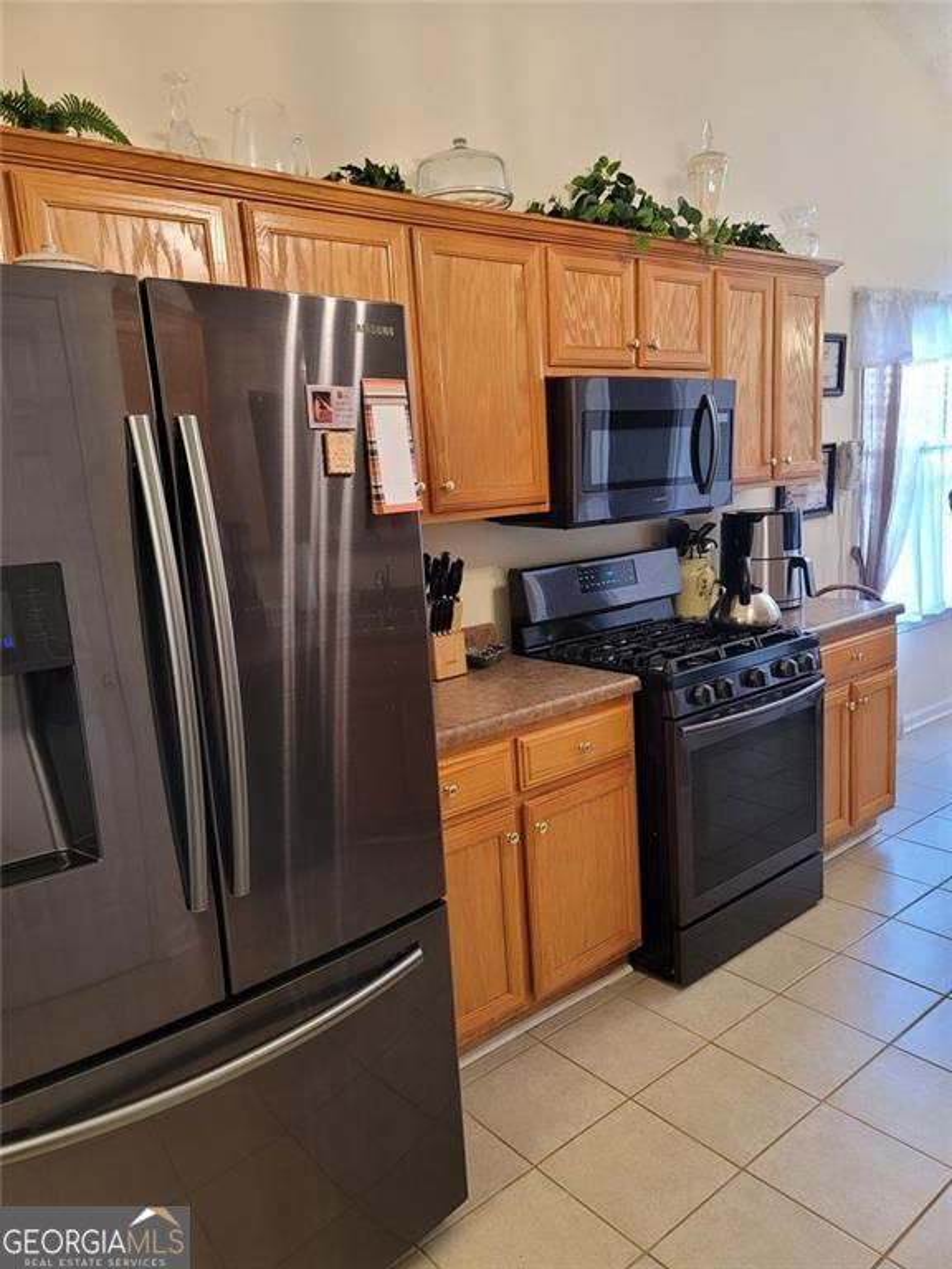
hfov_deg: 54.9
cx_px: 476
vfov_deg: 69.4
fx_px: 917
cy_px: 634
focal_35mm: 25
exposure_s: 1/40
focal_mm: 7
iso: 200
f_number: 1.8
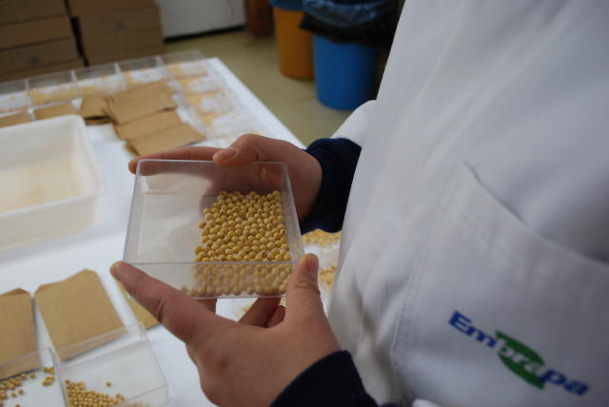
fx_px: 559
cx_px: 304
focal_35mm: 33
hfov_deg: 57.2
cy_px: 204
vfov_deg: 40.0
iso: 200
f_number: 4.5
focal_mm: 22
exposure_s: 1/80
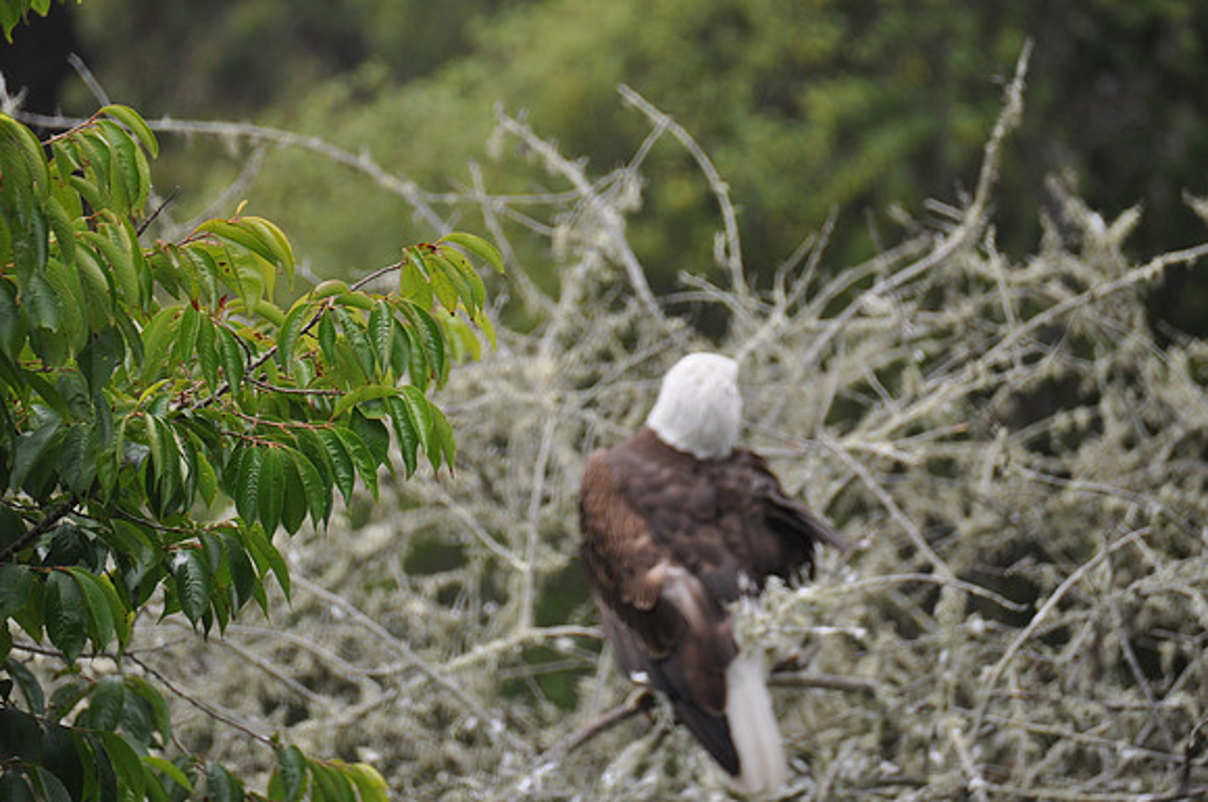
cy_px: 401
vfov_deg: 3.0
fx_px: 15079
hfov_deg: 4.6
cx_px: 604
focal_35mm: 450
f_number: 5.6
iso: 320
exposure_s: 1/500
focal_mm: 300
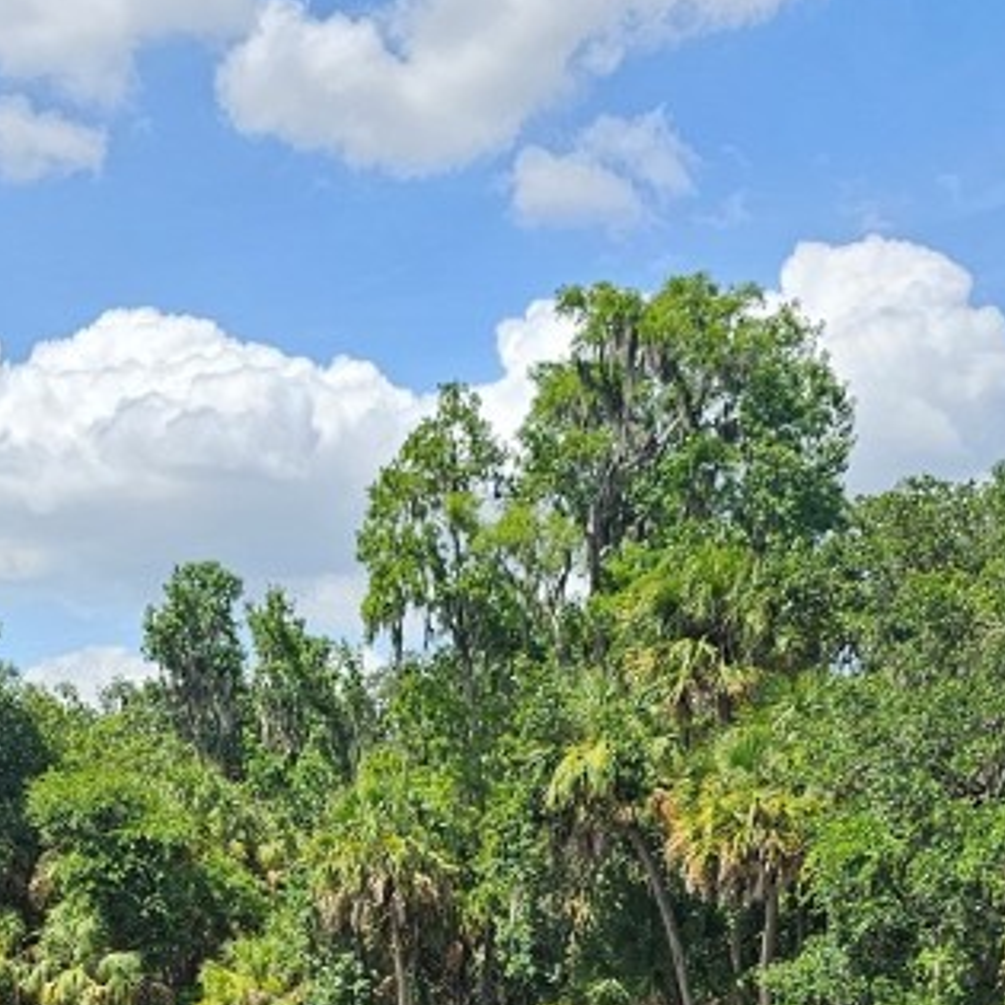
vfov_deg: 24.4
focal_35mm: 66
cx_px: 217
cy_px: 1098
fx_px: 2168
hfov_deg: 25.7
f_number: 1.7
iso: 20
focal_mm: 6.3
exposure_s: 1/1108
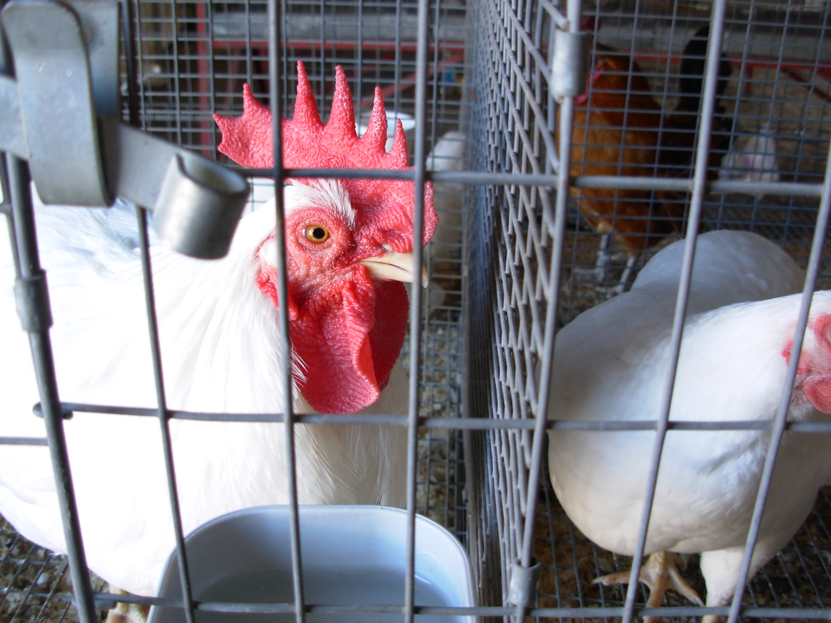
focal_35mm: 38
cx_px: 416
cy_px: 312
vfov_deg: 37.7
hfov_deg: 49.0
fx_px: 912
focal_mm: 6.3
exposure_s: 1/17
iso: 50
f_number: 2.9
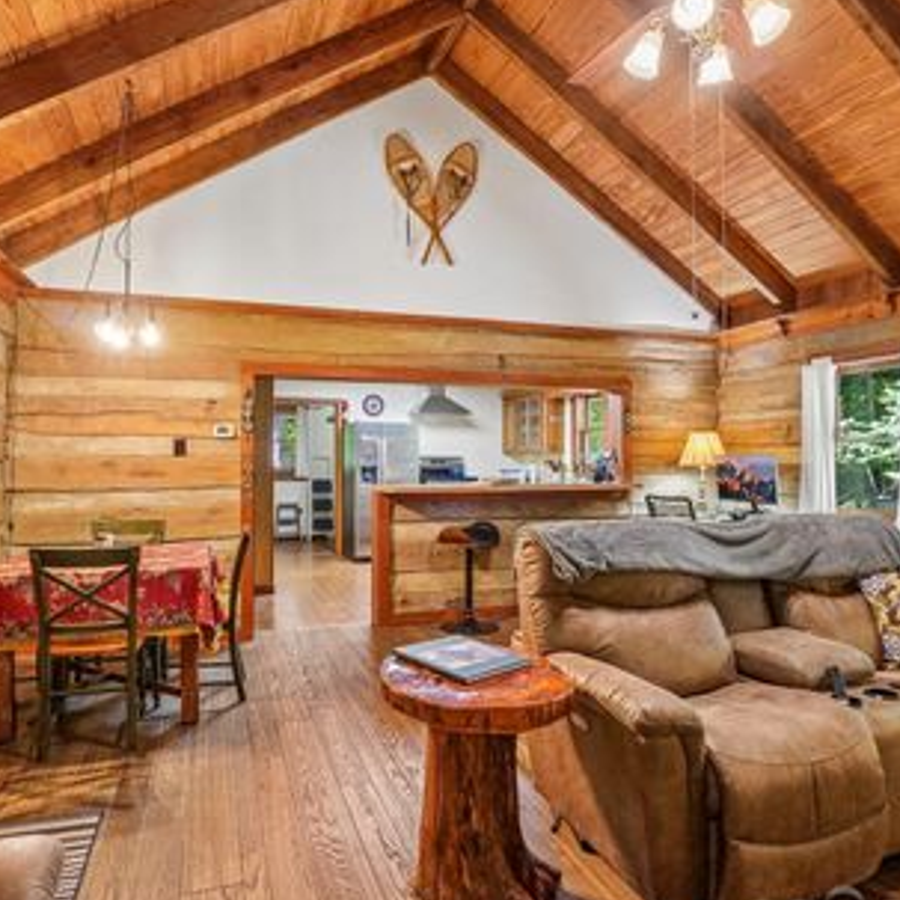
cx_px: 437
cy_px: 480
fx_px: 618
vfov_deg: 72.1
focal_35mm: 21
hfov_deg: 72.1
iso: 400
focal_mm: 10
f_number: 8
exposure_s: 1/4
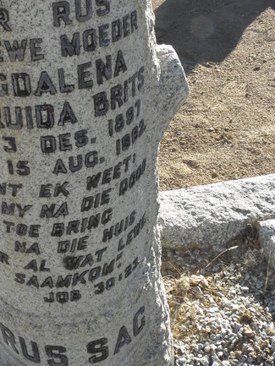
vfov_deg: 39.1
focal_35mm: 48
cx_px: 53
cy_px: 116
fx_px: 508
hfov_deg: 29.6
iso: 64
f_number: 5.6
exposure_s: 1/100
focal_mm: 4.6
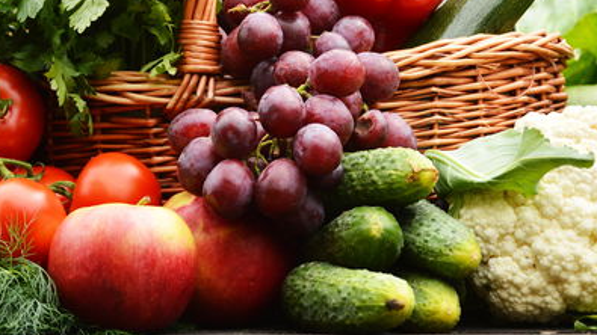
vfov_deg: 6.8
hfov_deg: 12.0
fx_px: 2830
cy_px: 86
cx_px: 266
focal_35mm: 179
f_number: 4.2
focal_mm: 75
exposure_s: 1/320
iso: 100
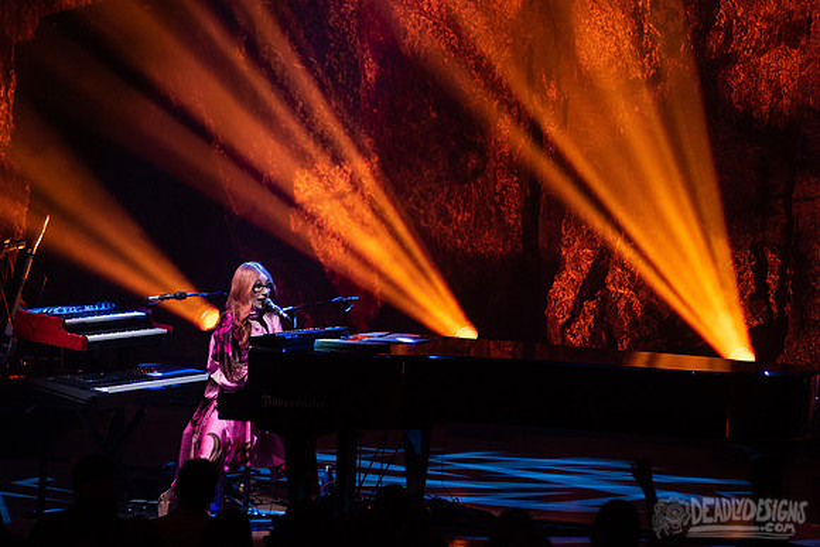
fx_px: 5696
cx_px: 384
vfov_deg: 5.5
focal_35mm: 250
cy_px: 205
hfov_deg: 8.2
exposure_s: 1/200
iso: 2000
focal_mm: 200
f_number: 3.2
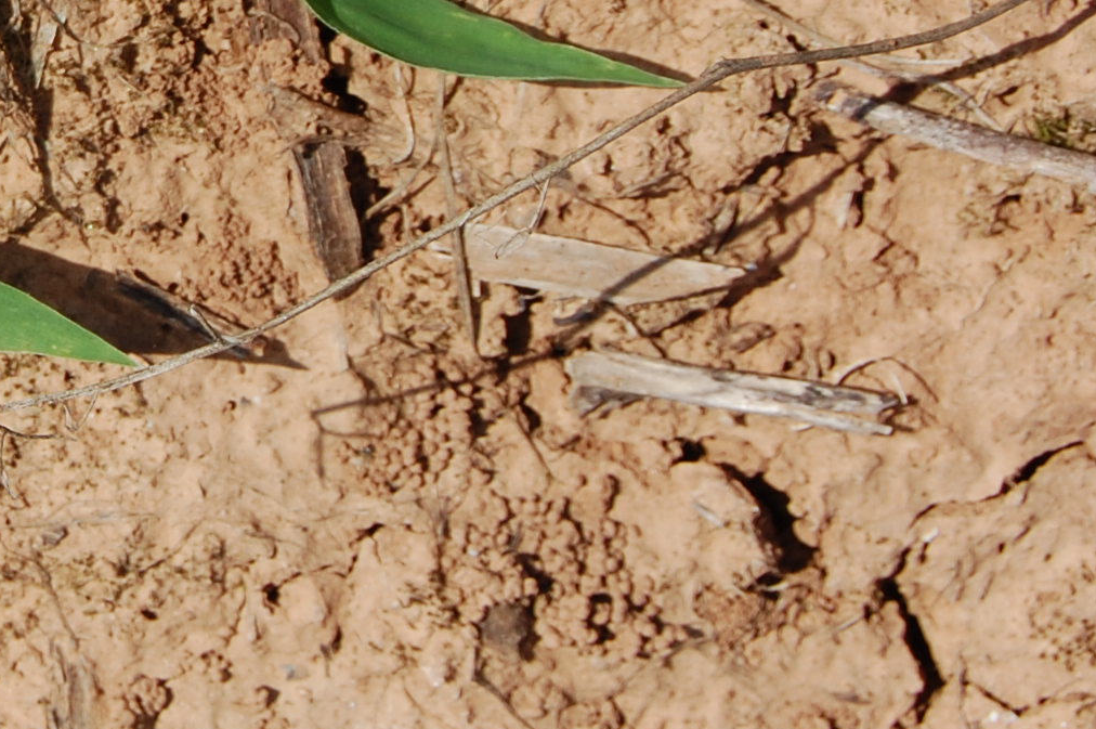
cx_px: -410
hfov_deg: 9.8
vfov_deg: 6.7
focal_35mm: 205
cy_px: -87
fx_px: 6236
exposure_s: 1/400
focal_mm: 46
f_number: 10
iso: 200
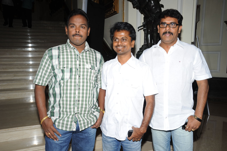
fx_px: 214
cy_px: 76
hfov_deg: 55.8
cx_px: 114
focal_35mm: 34
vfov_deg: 38.8
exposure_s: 1/125
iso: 200
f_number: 8
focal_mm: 34
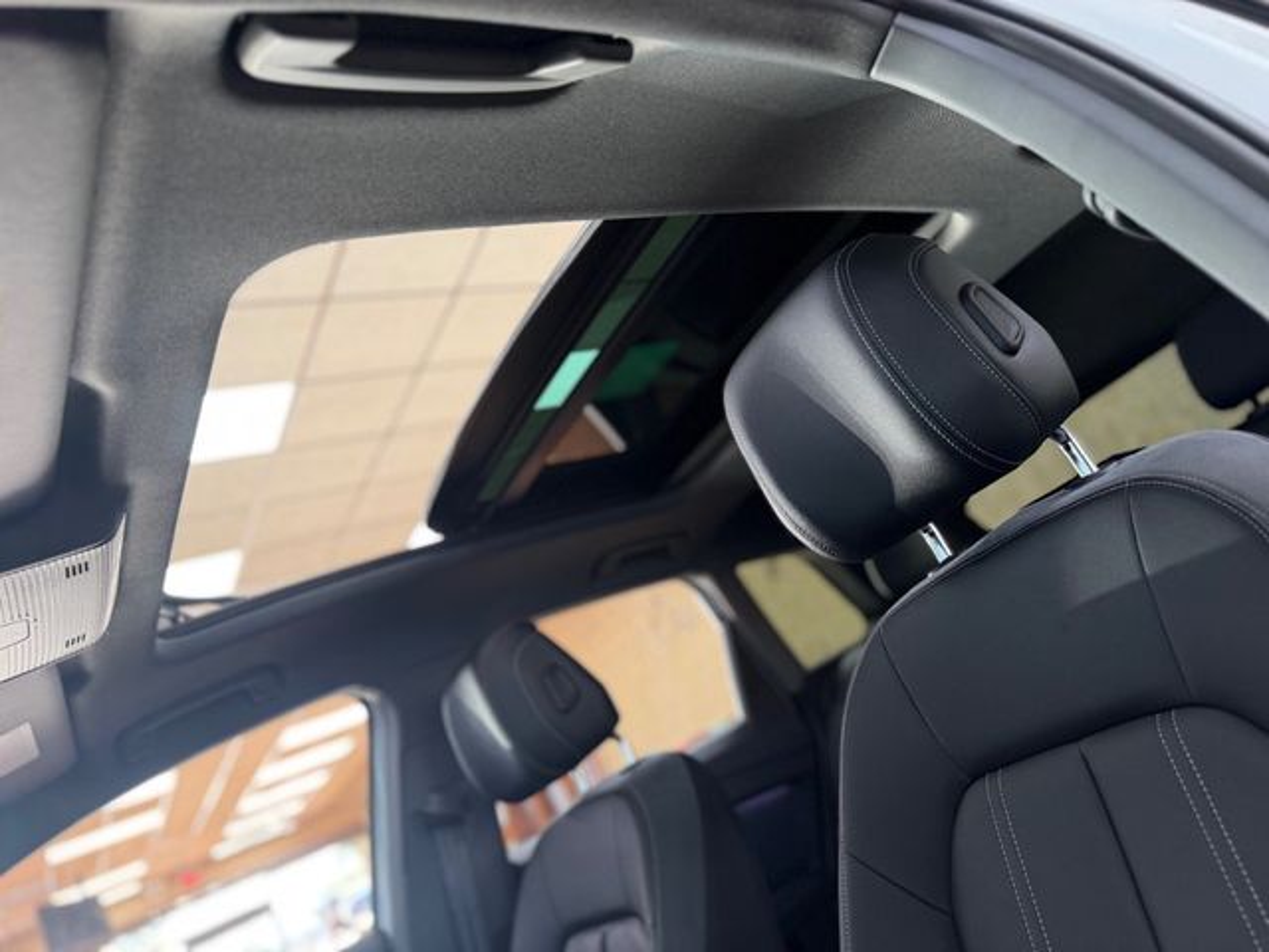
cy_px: 476
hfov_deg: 71.6
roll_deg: +26.8
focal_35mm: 24
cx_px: 634
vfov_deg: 56.8
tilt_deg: +16.9
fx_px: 880
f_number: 1.78
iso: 160
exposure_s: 1/120
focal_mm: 6.76
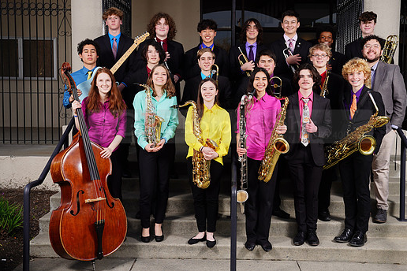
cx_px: 220
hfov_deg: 43.6
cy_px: 120
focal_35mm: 45
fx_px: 509
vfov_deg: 29.8
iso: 100
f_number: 6.3
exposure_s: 1/200
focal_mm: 40
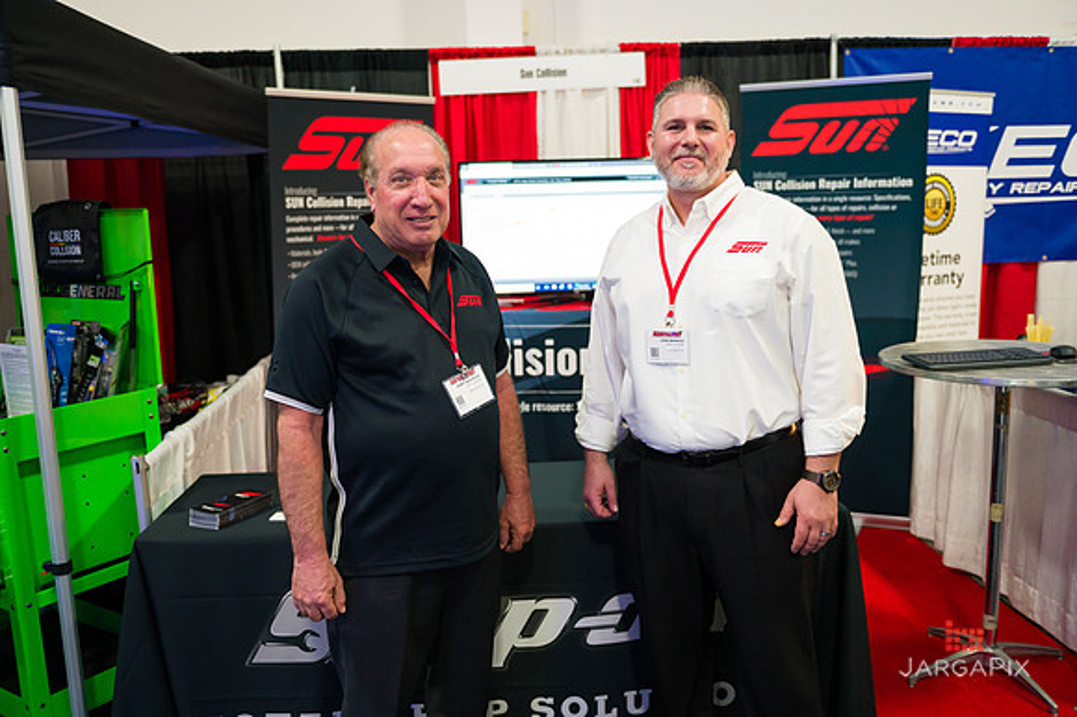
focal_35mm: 32
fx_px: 957
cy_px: 358
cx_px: 538
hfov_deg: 58.7
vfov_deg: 41.1
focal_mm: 32
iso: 3200
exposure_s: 1/320
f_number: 3.2
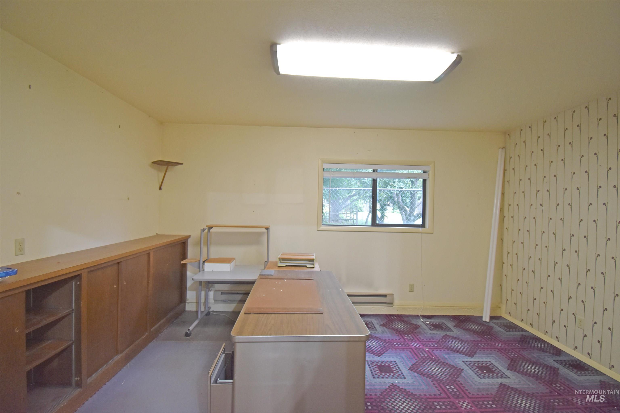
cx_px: 310
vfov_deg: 77.3
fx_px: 258
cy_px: 206
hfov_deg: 100.4
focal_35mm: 15
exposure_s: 1/60
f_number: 4.5
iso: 640
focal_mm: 10
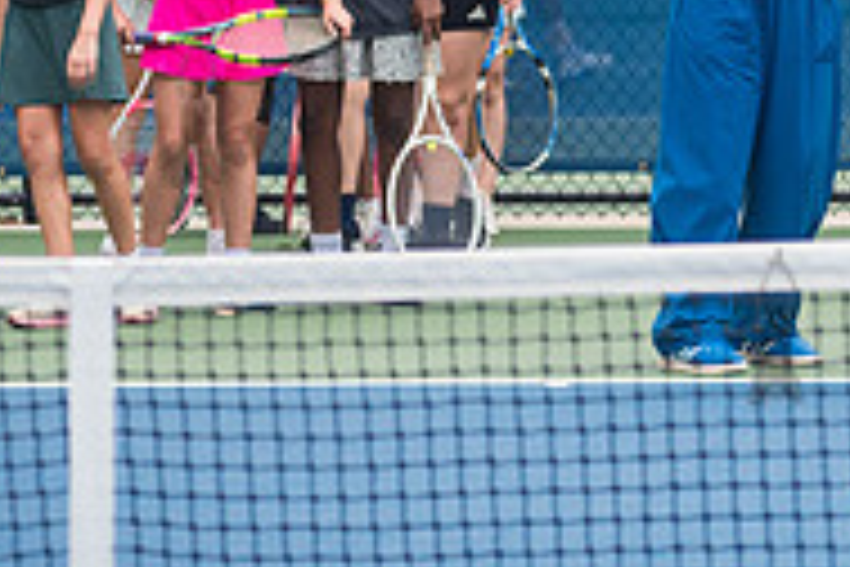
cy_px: -109
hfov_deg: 4.5
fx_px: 10695
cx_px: 757
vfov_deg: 3.0
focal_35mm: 453
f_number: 4.5
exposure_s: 1/400
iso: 200
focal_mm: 135
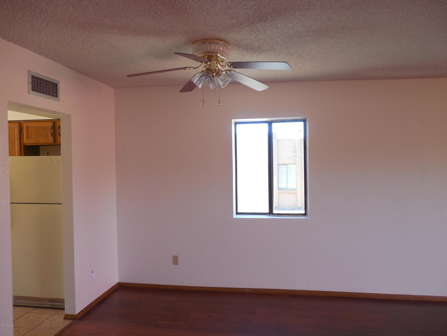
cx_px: 224
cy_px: 168
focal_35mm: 25
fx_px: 323
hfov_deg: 69.4
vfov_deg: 54.9
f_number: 3.3
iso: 140
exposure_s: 1/30
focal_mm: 4.5
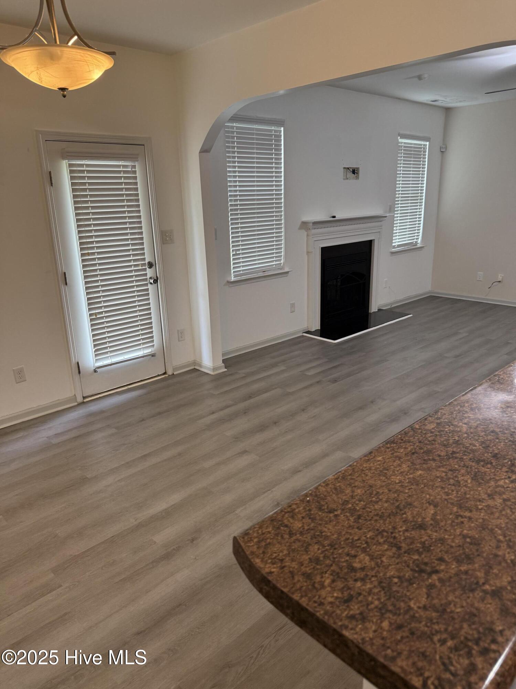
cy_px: 344
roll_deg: +4.4
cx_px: 258
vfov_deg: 71.6
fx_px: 477
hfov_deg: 56.8
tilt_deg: -17.4
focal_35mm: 24
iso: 160
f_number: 1.78
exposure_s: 1/60
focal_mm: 6.76
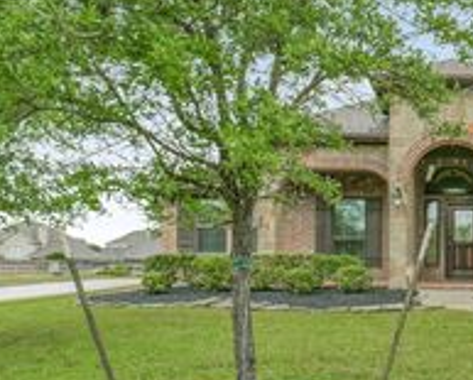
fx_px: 477
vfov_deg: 42.6
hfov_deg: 45.9
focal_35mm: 34
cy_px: 266
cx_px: 453
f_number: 11
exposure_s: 1/1250
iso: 500
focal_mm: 14
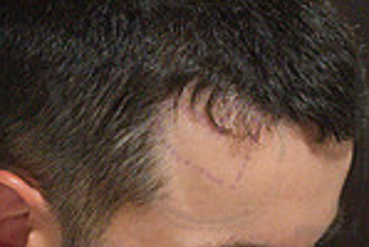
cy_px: 448
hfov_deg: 7.8
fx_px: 2711
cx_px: 220
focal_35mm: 264
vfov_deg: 5.2
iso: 3200
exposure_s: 1/200
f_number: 4.5
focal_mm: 68
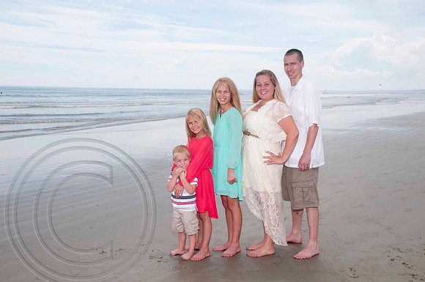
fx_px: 495
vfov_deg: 31.8
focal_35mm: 42
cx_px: 212
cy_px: 141
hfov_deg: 46.5
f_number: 13
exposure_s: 1/250
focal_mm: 28
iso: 100
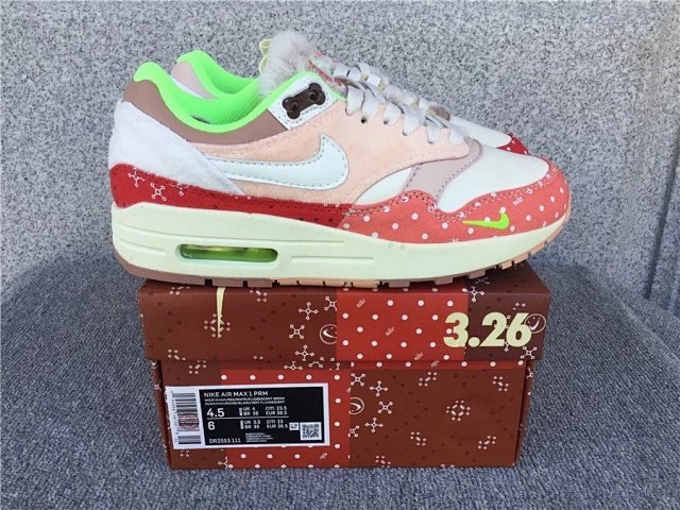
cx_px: 340
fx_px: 609
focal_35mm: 31
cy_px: 255
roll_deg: -0.3
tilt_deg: -20.6
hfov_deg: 58.4
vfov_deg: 45.4
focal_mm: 3.3
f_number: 2.4
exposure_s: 1/151
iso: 25
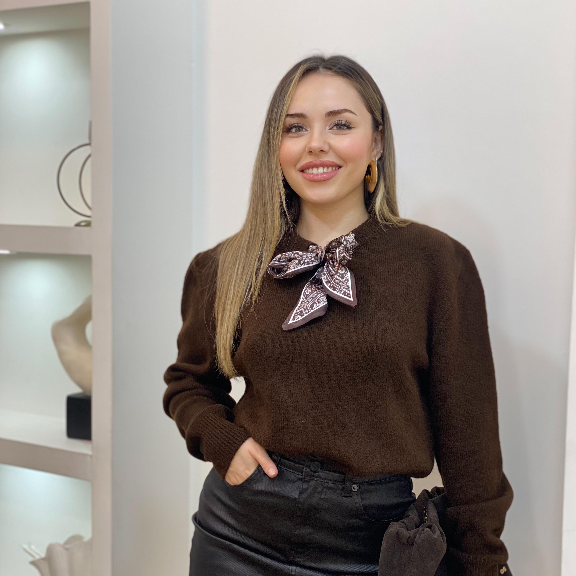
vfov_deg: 27.6
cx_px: 289
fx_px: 1167
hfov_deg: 27.7
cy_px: 367
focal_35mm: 62
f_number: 2
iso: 100
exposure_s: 1/100
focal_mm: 6
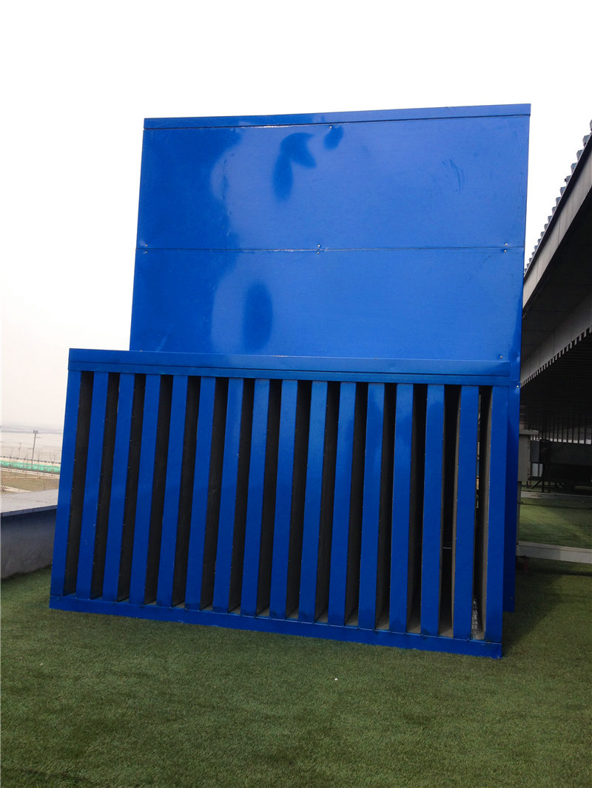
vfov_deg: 52.6
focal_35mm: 35
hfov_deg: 40.7
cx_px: 296
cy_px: 394
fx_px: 798
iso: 50
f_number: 2.4
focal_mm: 4.28
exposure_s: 1/767
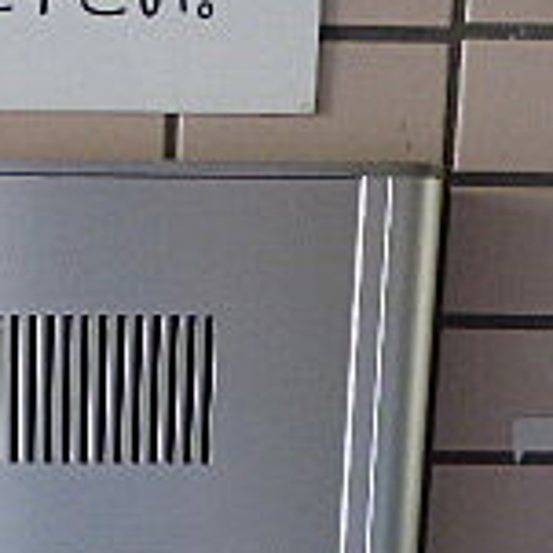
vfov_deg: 21.7
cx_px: 26
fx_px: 1356
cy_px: 626
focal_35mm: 75
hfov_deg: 22.3
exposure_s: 1/60
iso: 200
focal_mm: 3.58
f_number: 2.8
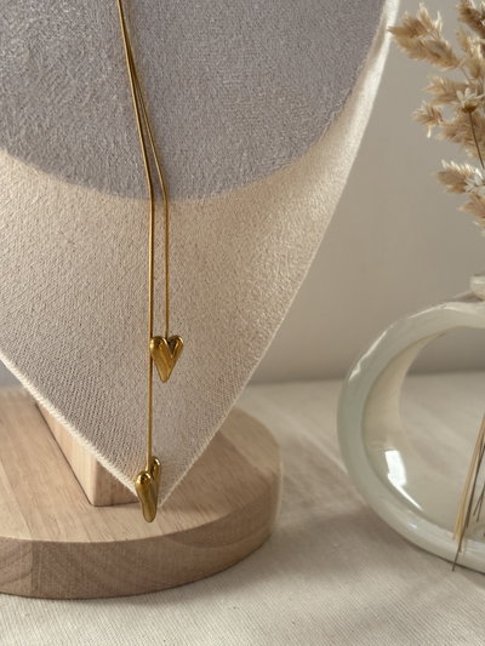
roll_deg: -2.5
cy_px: 323
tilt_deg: -13.9
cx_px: 242
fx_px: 971
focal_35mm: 52
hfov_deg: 28.0
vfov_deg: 36.8
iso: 32
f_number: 1.6
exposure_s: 1/186
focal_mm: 5.96
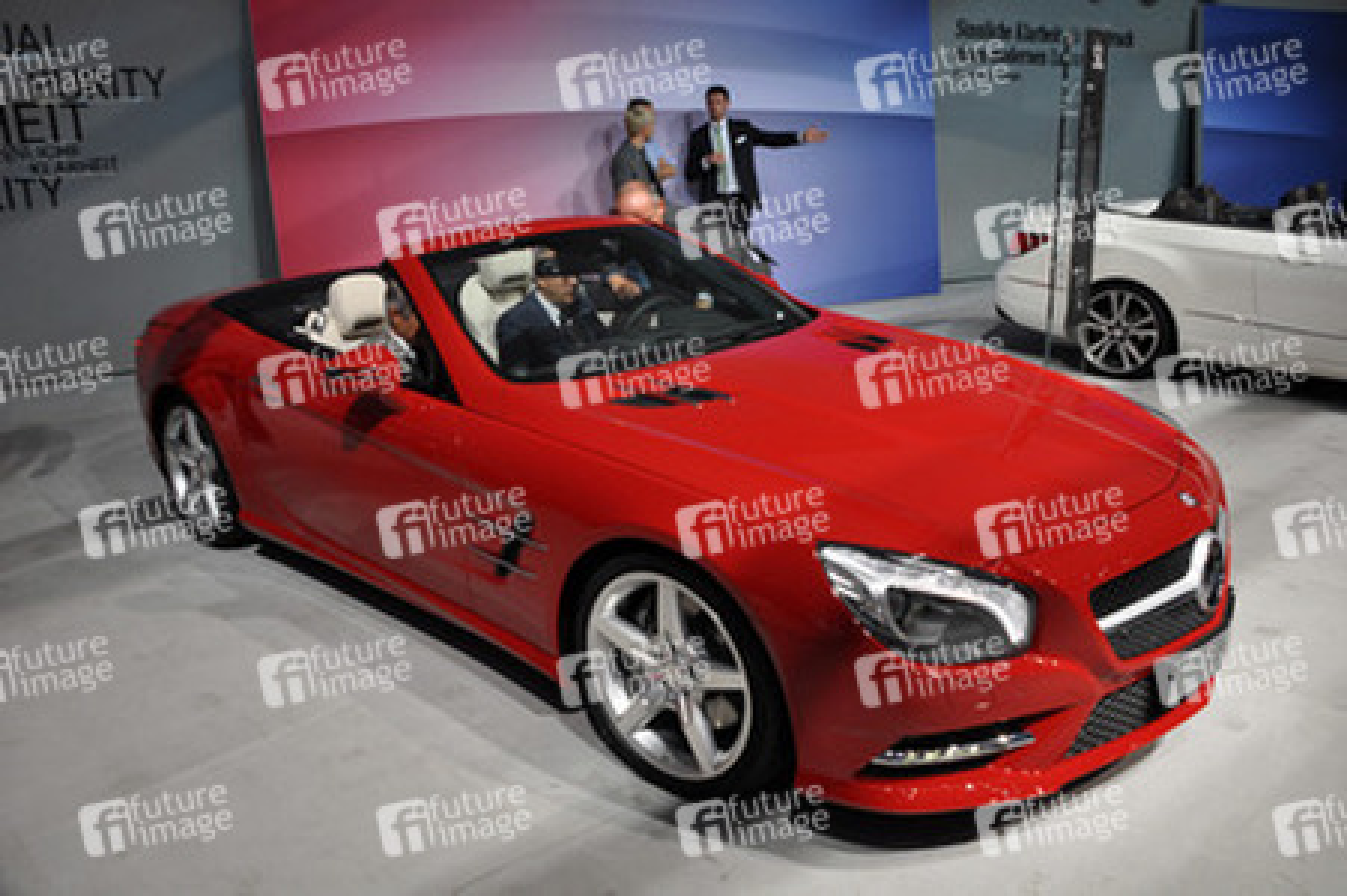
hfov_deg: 67.4
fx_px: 1009
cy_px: 448
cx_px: 674
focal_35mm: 27
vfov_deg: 47.9
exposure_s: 1/125
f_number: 5.6
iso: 400
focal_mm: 18
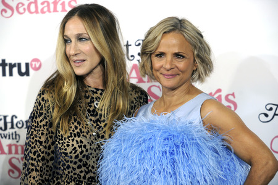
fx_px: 710
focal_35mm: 92
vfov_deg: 14.9
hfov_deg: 22.1
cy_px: 92
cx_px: 139
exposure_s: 1/320
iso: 1600
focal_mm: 92
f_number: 4
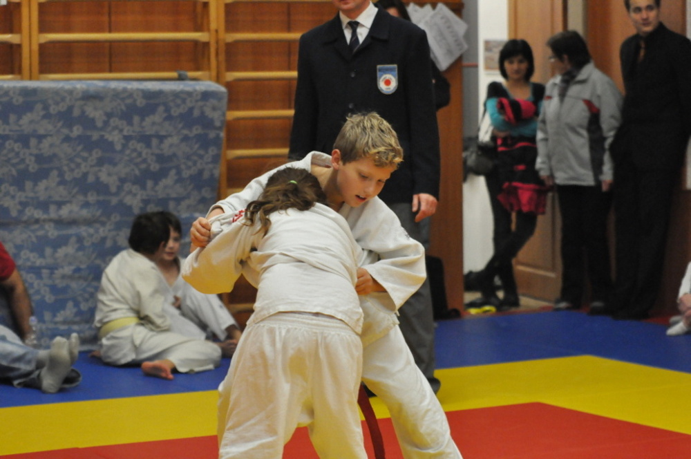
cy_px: 230
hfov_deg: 19.5
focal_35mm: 105
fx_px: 2013
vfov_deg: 13.0
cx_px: 346
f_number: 2.8
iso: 2500
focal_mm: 70
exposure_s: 1/400
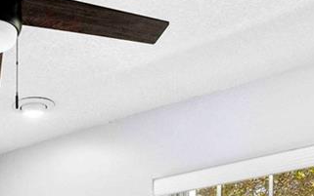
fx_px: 608
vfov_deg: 15.5
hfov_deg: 27.3
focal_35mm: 71
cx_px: -1
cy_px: 365
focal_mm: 14
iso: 400
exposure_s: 1/50
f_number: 8
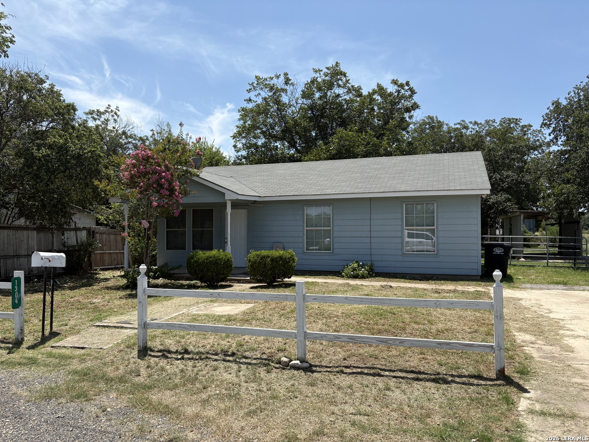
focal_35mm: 26
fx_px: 442
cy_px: 221
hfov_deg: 67.3
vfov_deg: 53.1
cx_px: 294
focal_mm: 5.96
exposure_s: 1/4065
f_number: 1.6
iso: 50
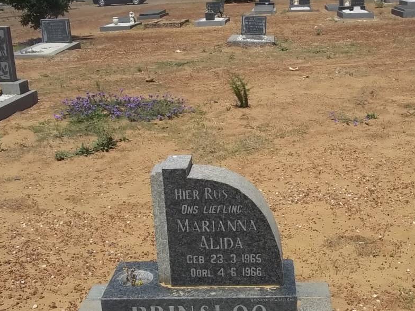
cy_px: 182
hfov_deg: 38.7
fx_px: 587
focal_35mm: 49
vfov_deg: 29.6
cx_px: 254
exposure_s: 1/800
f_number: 5.5
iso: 80
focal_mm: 5.7
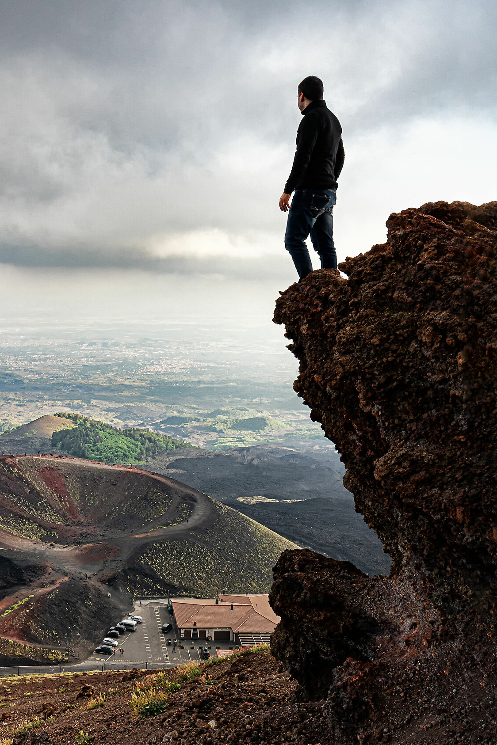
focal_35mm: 37
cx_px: 158
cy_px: 494
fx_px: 766
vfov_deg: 51.0
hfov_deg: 35.5
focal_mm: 26
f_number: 11
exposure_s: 1/80
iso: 640
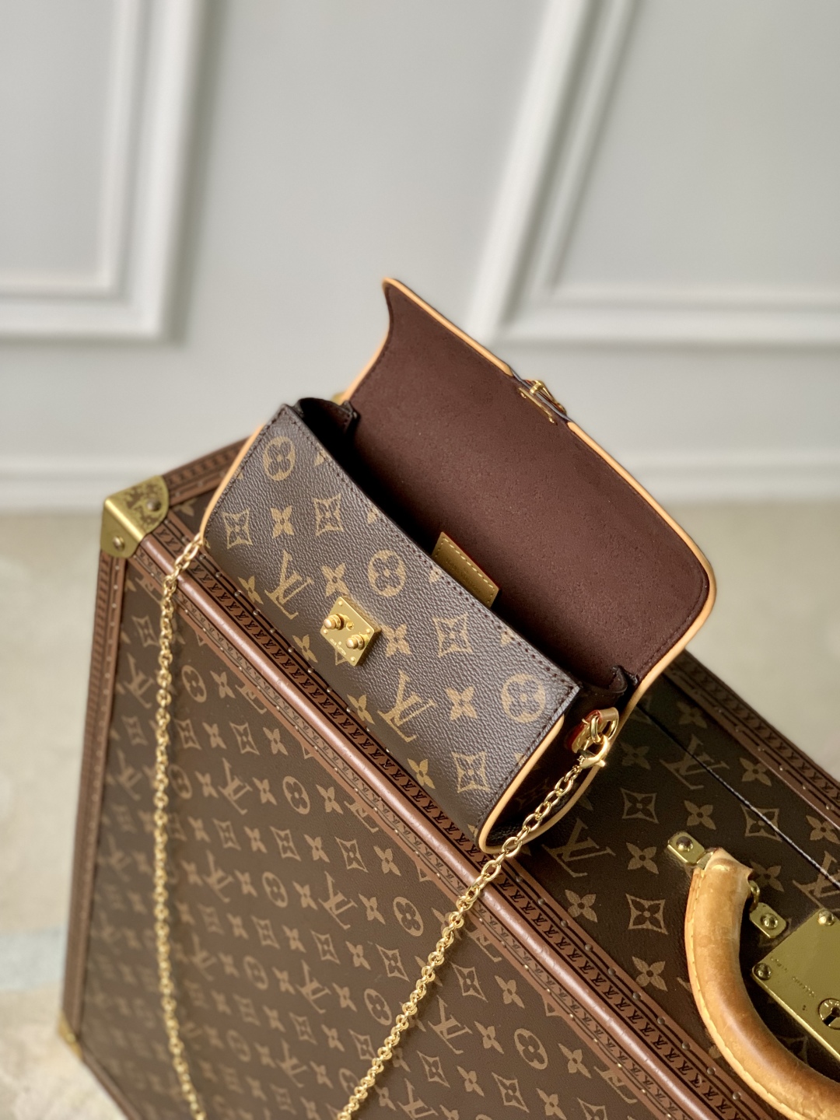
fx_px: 1682
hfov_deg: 28.0
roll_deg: -11.9
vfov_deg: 36.8
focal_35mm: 52
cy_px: 560
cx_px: 420
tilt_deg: -43.6
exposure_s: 1/122
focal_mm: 6
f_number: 2.4
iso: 80
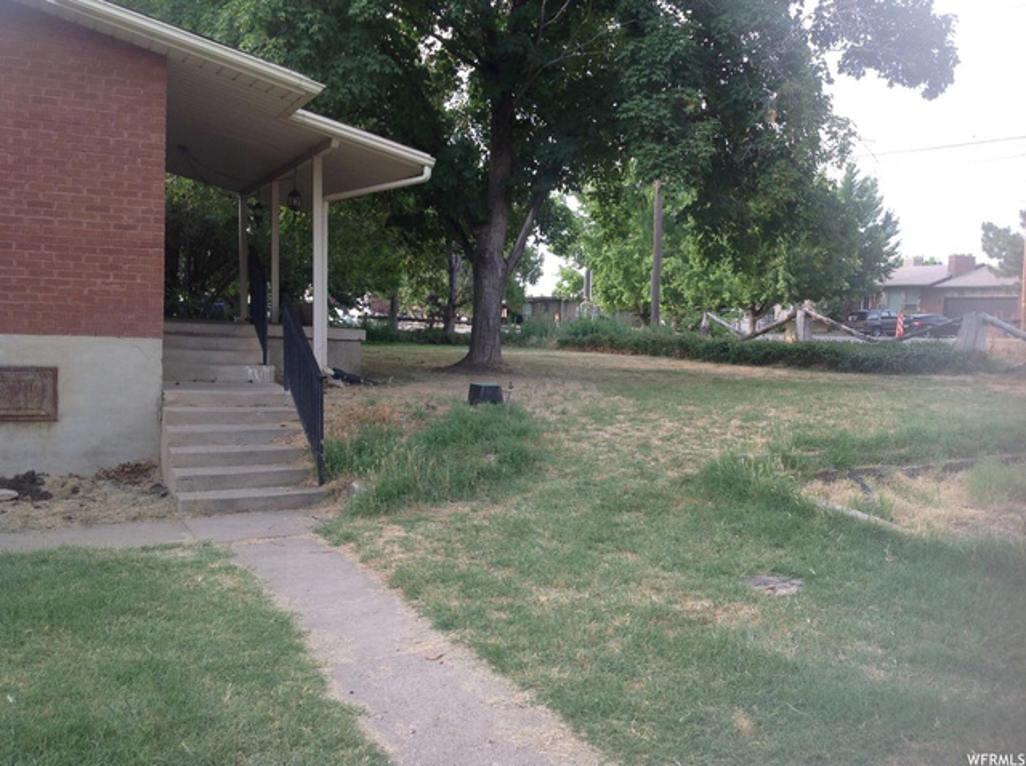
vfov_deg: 40.6
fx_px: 1036
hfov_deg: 52.7
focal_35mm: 35
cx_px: 513
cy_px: 383
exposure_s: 1/153
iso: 50
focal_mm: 4.28
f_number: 2.4
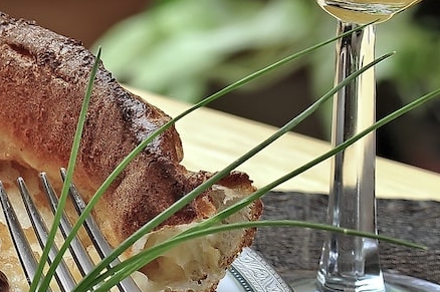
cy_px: 50
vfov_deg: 4.2
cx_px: -361
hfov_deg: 6.1
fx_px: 4017
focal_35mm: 329
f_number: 8
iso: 125
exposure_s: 1/15
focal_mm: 60
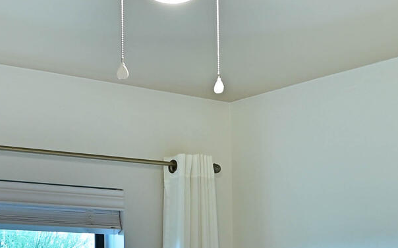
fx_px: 878
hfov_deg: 25.3
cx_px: 283
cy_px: 261
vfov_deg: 15.7
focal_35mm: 81
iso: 100
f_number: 9
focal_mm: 16
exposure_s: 1/2
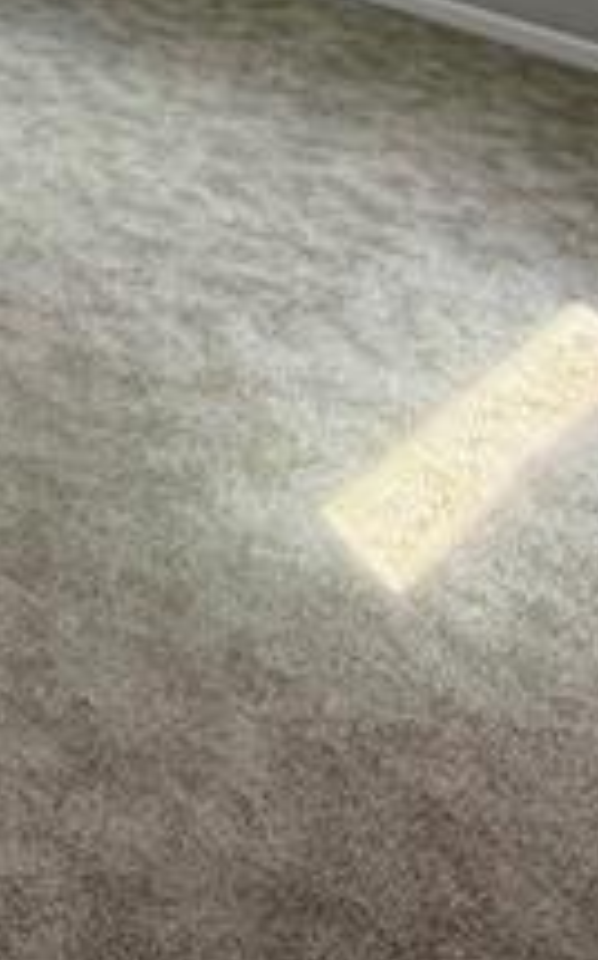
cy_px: -241
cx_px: -85
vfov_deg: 31.0
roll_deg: +0.4
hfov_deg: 22.7
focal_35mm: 53
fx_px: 1385
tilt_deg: -10.5
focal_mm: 2.22
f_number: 2.2
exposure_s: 1/121
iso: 160
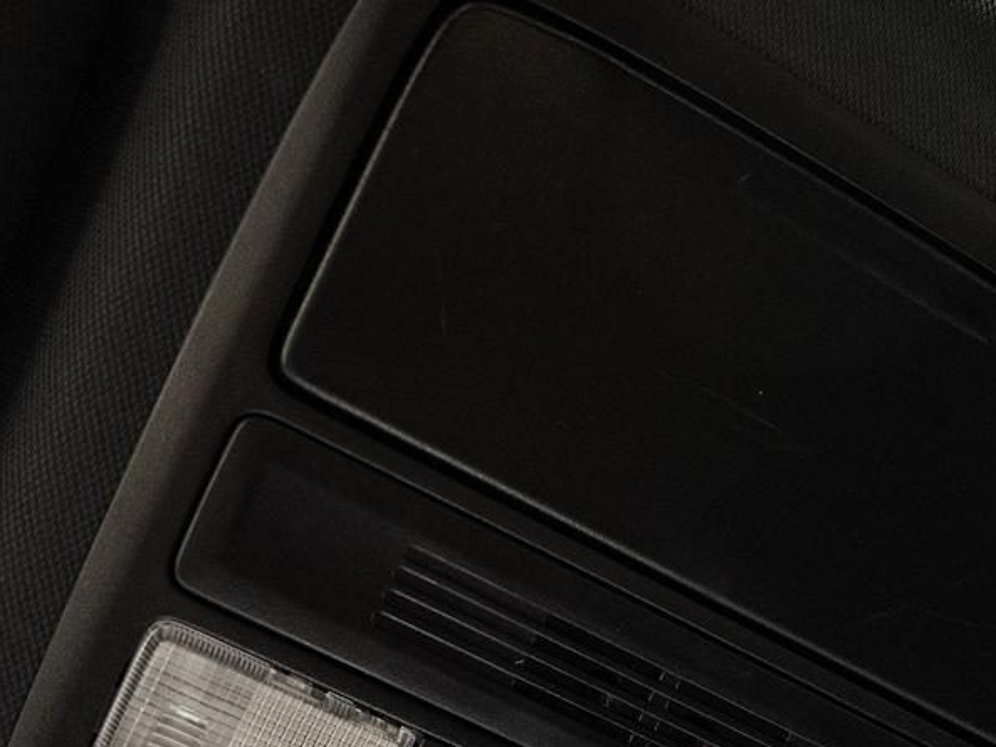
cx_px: 522
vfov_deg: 25.2
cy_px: 698
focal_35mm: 56
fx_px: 1612
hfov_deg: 34.3
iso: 1000
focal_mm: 24
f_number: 2.8
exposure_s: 1/30
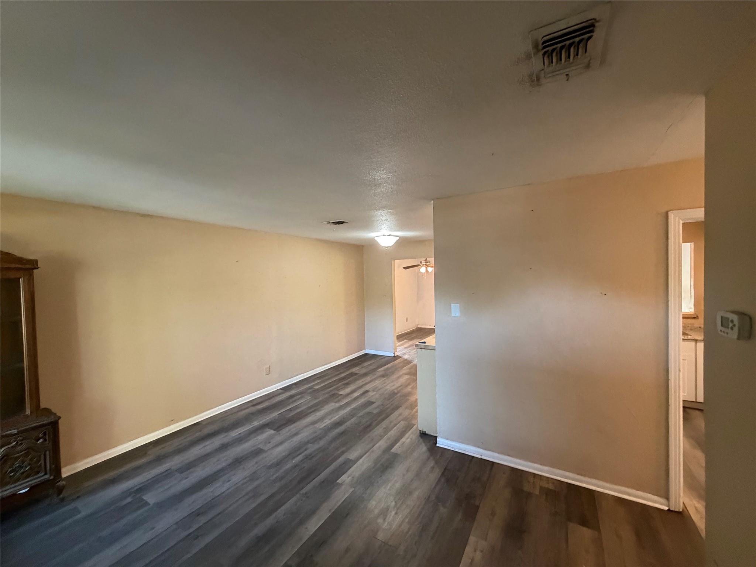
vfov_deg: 85.7
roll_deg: +1.4
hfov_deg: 102.1
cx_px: 378
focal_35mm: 14
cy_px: 284
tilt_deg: -1.8
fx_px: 306
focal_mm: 2.22
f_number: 2.2
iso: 640
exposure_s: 1/50
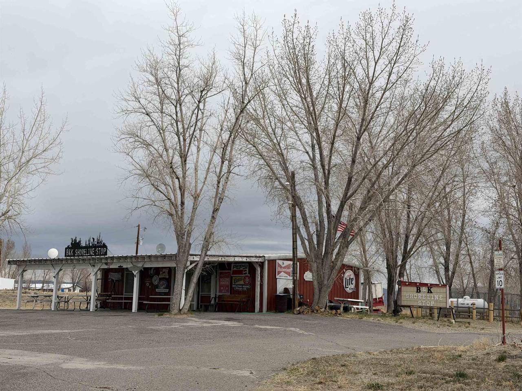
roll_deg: -1.6
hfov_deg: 39.7
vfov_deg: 30.3
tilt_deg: +7.9
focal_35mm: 48
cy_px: 196
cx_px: 261
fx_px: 724
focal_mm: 6.76
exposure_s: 1/7143
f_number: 1.78
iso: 64
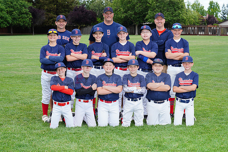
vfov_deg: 18.0
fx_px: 481
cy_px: 76
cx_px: 114
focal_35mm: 76
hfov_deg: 26.6
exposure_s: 1/200
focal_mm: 76
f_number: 9
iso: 200
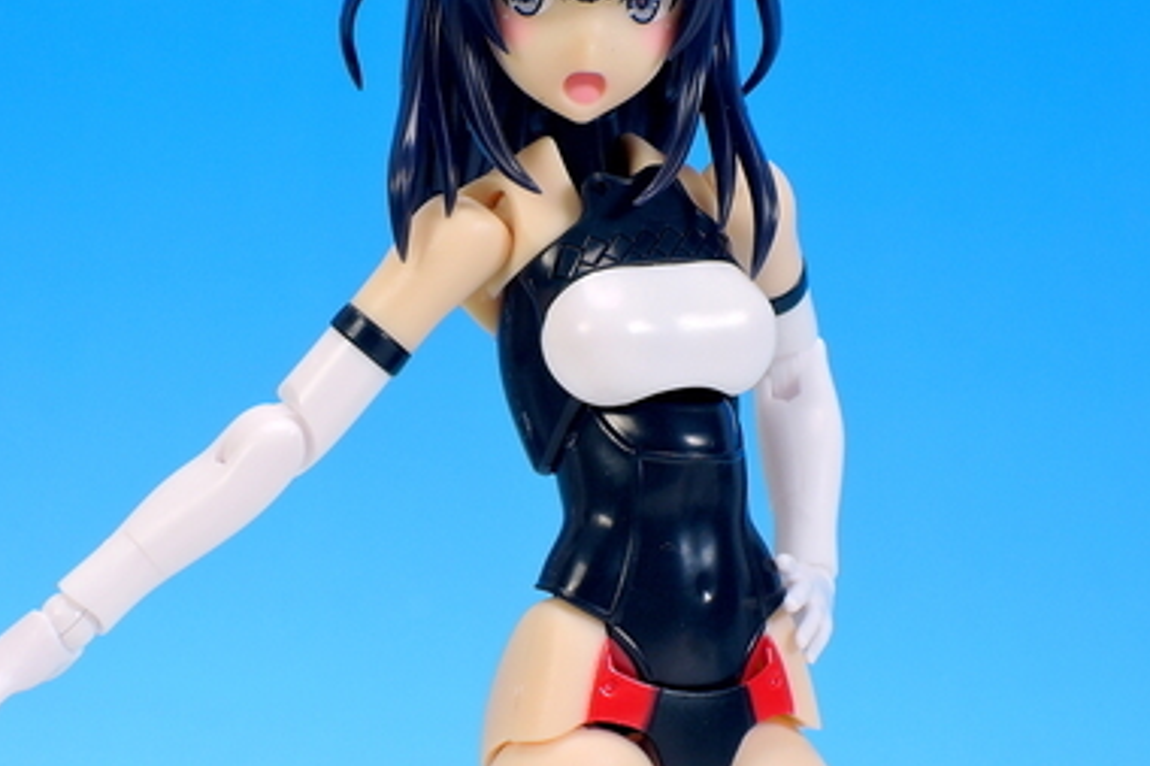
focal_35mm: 197
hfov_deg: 10.4
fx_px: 6290
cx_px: 493
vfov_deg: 7.0
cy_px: 424
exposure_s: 1/1.6
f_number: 6.3
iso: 80
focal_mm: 25.5
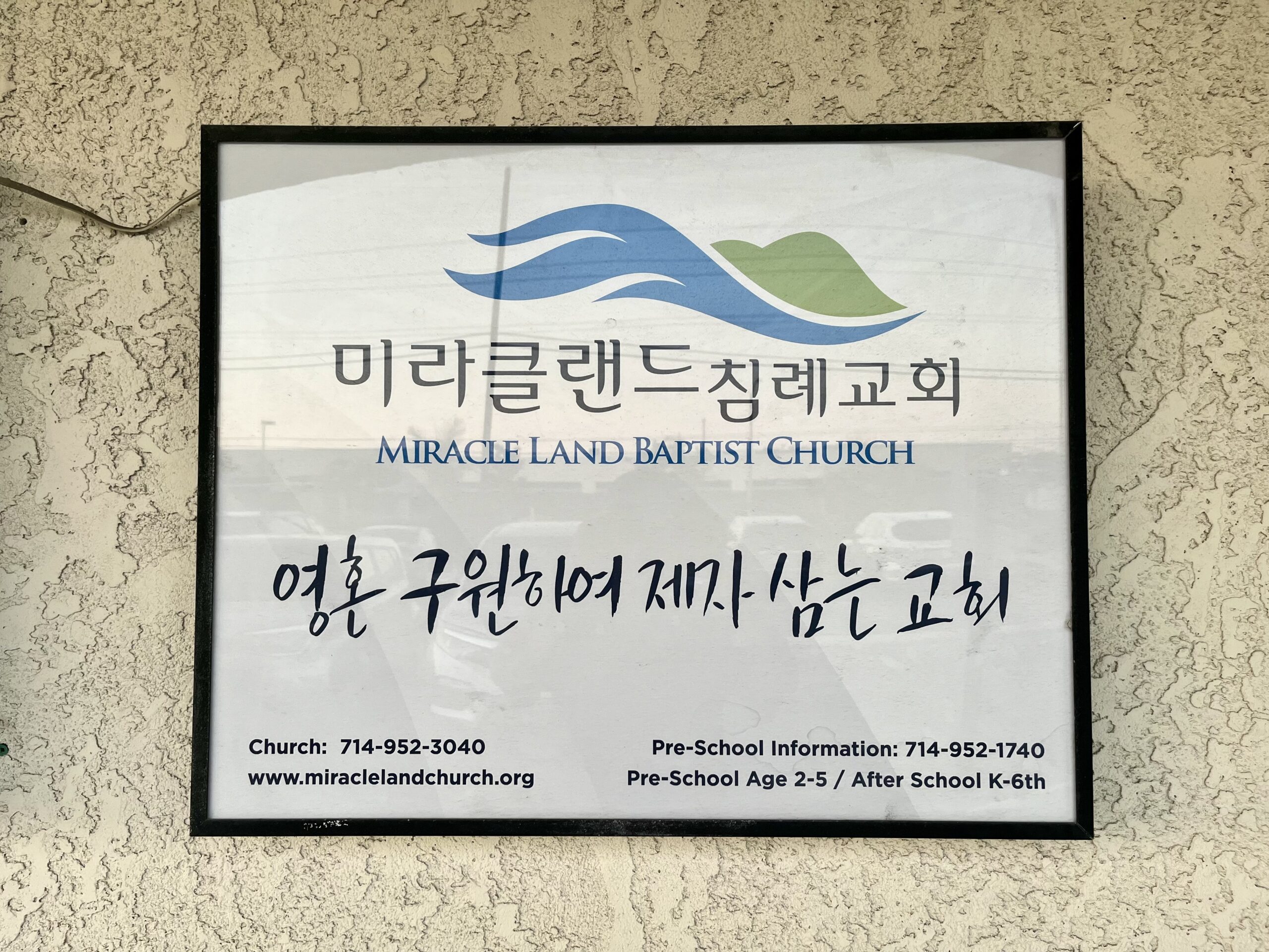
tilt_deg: +2.3
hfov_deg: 67.3
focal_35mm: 26
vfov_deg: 53.1
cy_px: 476
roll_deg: +0.0
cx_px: 634
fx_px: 953
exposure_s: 1/121
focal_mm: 5.1
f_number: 1.6
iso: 80
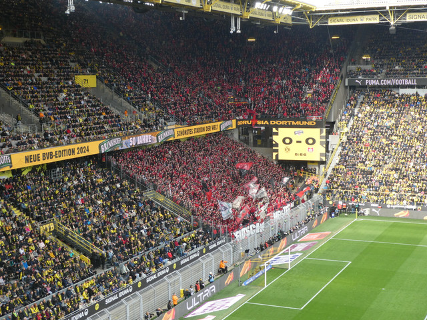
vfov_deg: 25.7
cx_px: 214
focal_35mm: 57
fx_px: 703
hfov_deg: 33.8
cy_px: 160
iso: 160
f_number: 4.2
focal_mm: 10.3
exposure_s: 1/80
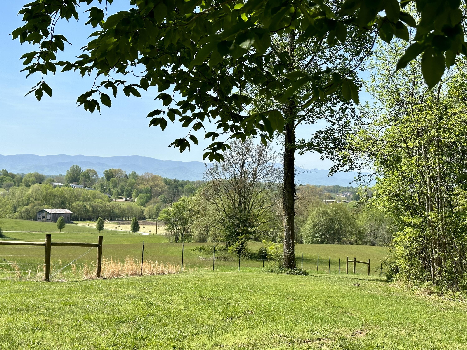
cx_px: 234
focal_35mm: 48
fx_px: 648
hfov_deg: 39.7
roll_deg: -2.3
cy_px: 175
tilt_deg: -0.7
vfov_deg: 30.3
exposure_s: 1/3472
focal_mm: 6.86
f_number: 1.78
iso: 64
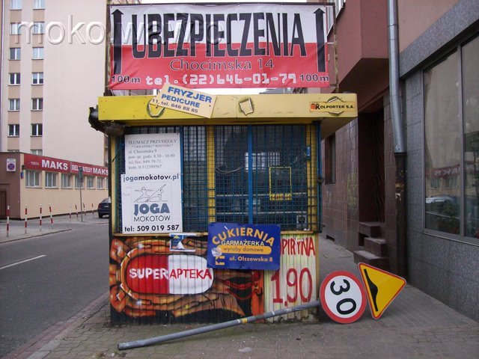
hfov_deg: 51.4
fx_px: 498
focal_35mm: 36
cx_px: 240
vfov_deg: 39.7
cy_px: 180
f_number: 2.7
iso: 200
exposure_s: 1/149
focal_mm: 6
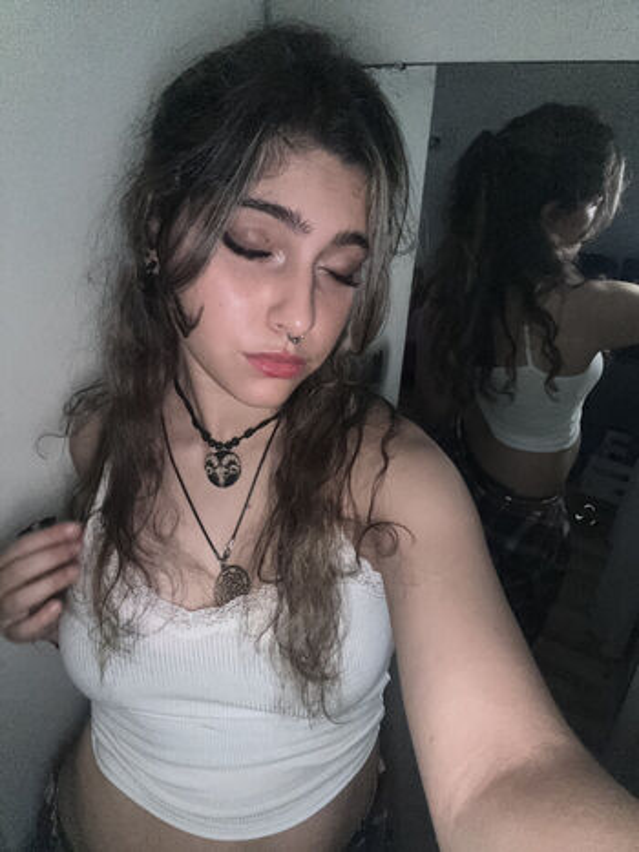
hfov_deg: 58.9
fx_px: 566
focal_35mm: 23
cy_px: 426
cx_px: 320
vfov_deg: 73.9
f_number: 1.9
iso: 400
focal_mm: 2.69
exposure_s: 1/29
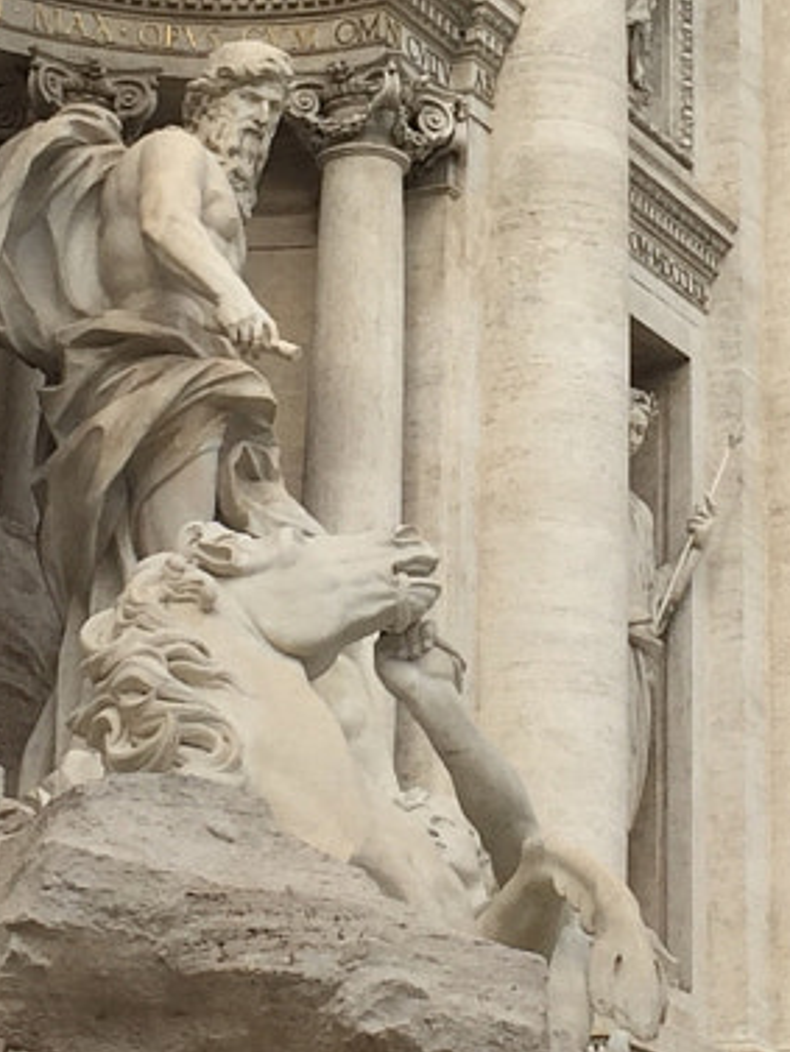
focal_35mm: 123
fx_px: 3741
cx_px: 497
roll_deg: -1.1
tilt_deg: +23.8
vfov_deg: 15.9
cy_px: 145
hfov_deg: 12.0
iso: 32
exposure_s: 1/1130
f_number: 2.2
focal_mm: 4.15
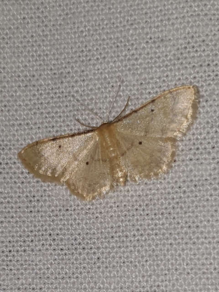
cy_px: 146
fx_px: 219
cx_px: 110
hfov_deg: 53.1
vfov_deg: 67.3
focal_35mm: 26
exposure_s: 1/3436
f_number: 1.5
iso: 50
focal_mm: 4.3
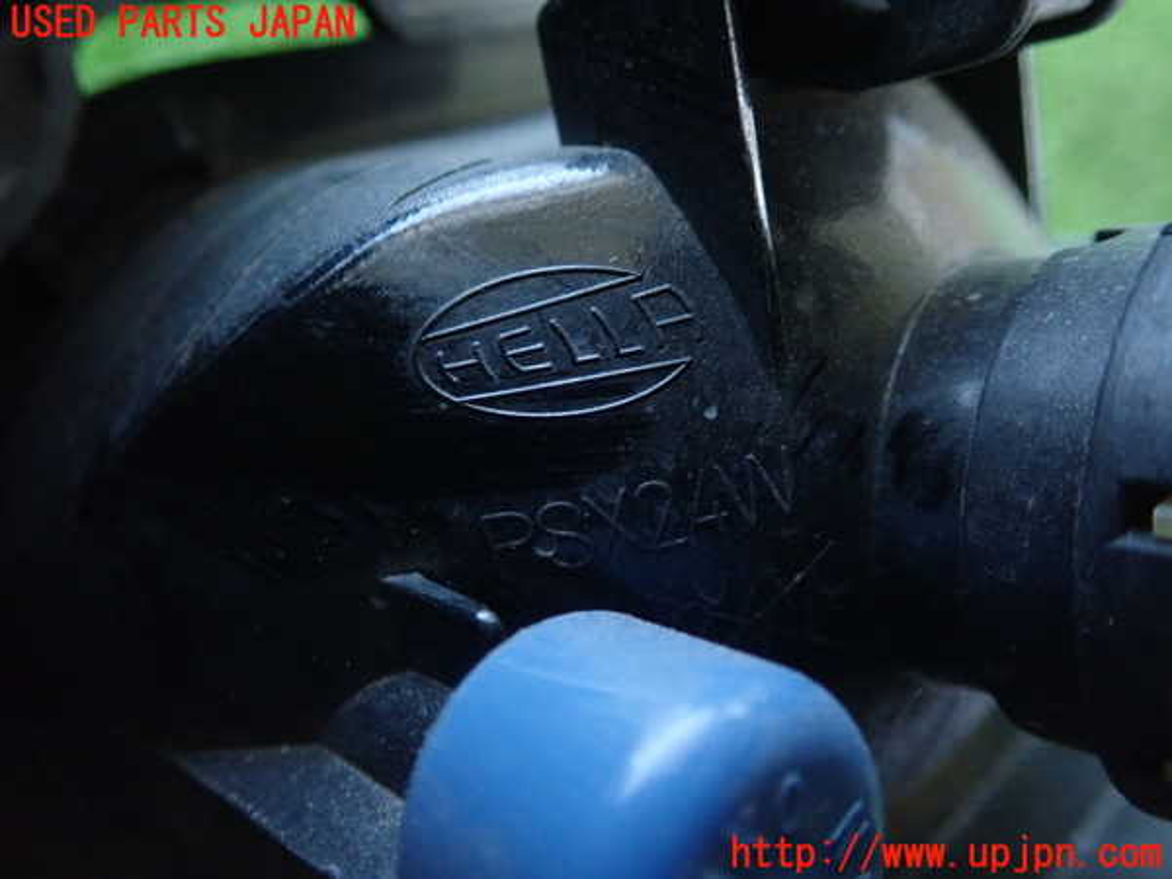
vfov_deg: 46.8
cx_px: 586
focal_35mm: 30
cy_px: 440
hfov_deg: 60.0
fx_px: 1016
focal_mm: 5.5
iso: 1000
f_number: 2.3
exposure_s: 1/30
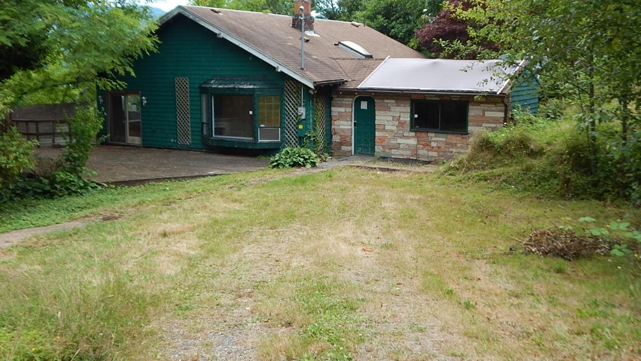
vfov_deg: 28.3
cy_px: 161
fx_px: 714
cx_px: 318
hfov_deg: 48.3
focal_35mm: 42
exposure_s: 1/200
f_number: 3.4
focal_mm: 6.8
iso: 125
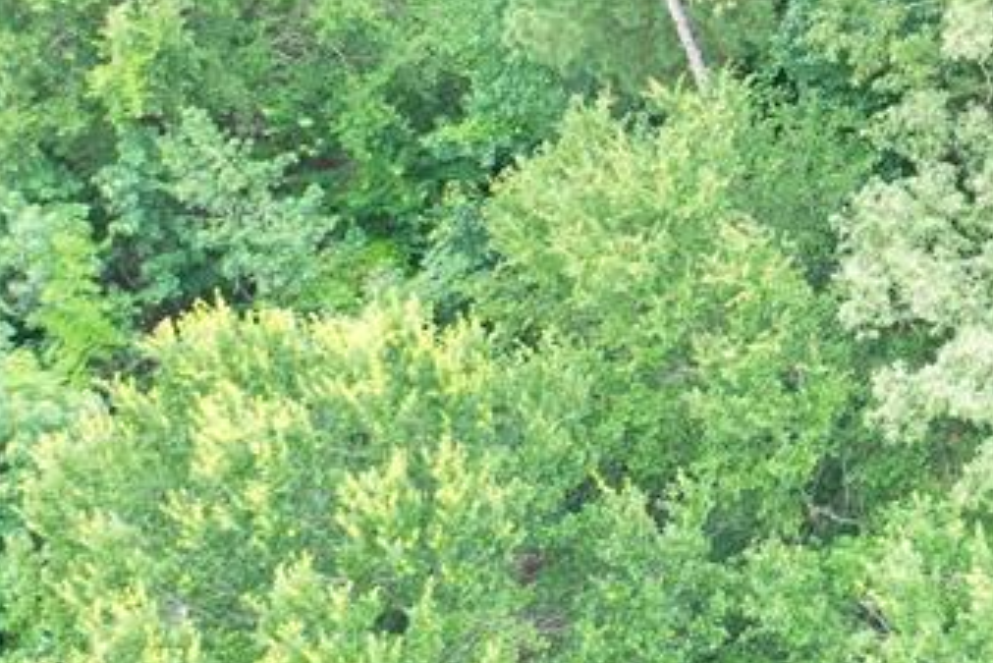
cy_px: -203
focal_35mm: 85
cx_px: 1432
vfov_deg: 15.3
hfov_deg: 20.8
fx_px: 2345
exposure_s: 1/80
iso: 100
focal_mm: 10.26
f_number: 3.5
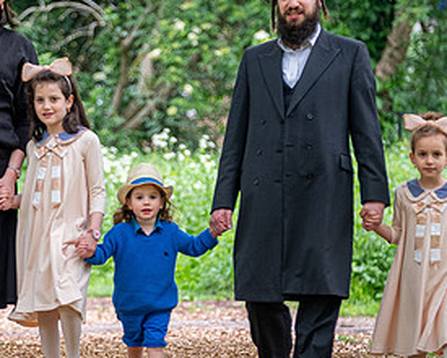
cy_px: 123
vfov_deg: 3.9
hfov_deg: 4.8
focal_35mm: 399
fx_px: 5279
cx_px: 114
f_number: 2.8
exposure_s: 1/320
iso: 400
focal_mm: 124.3
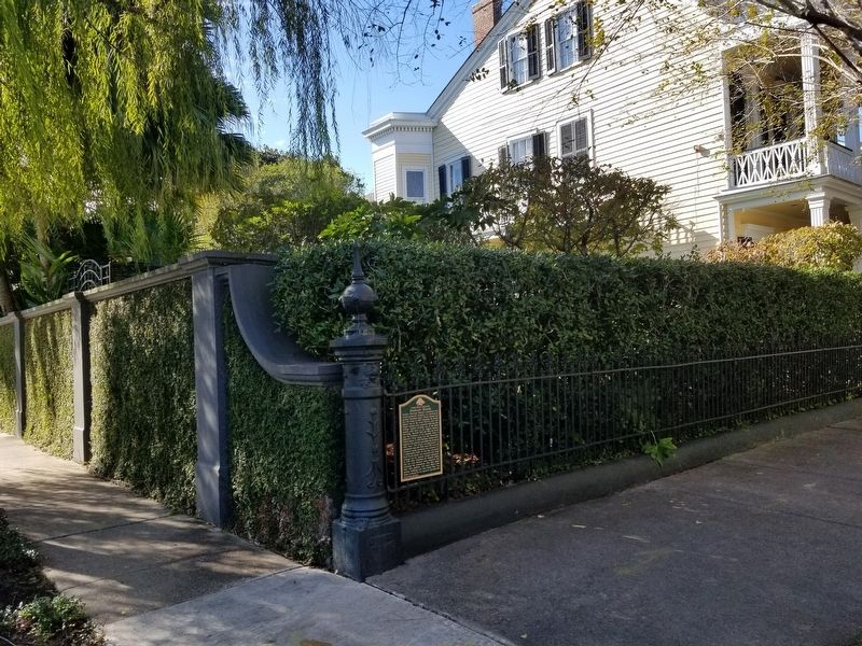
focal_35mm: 26
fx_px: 647
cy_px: 323
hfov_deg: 67.3
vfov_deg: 53.1
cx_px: 431
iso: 50
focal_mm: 4.25
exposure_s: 1/1085
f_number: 1.7
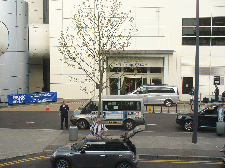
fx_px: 325
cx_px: 75
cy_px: 97
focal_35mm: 50
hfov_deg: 37.8
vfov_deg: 29.1
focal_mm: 6.1
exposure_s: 1/125
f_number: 5.6
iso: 80
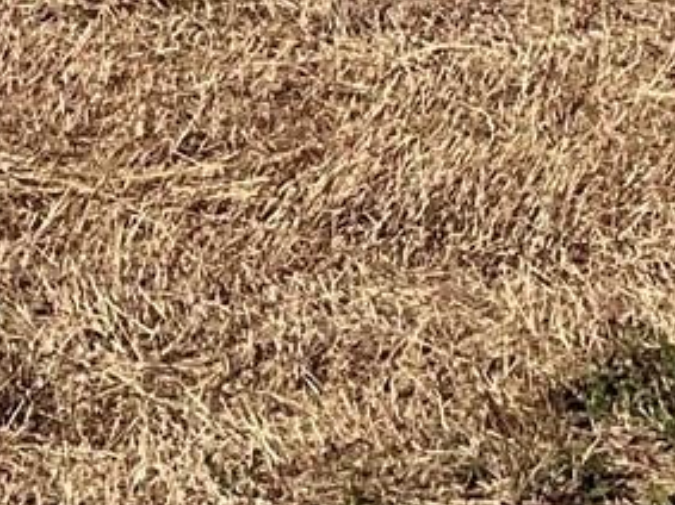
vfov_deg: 2.6
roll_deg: +0.1
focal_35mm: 558
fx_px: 10876
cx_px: 546
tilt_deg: -1.0
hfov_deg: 3.6
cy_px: -917
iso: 32
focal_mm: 9
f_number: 2.8
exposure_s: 1/1014
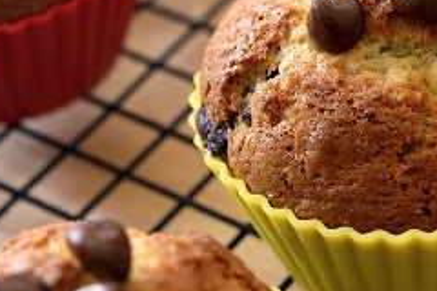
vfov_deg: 8.6
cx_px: 208
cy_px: 74
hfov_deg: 12.8
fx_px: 1942
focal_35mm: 160
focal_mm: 60
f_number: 7.1
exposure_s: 1/50
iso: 1000
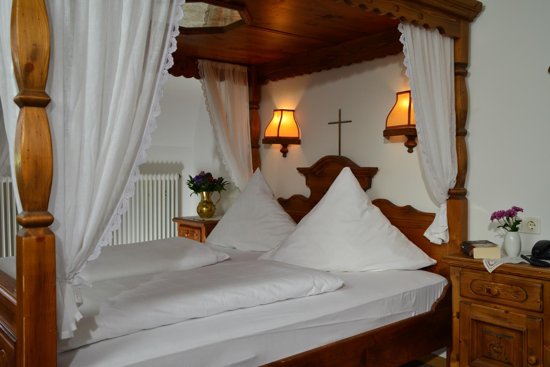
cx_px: 275
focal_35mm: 32
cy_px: 184
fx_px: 489
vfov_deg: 41.1
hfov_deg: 58.7
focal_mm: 32
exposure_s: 1/40
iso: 320
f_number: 6.3
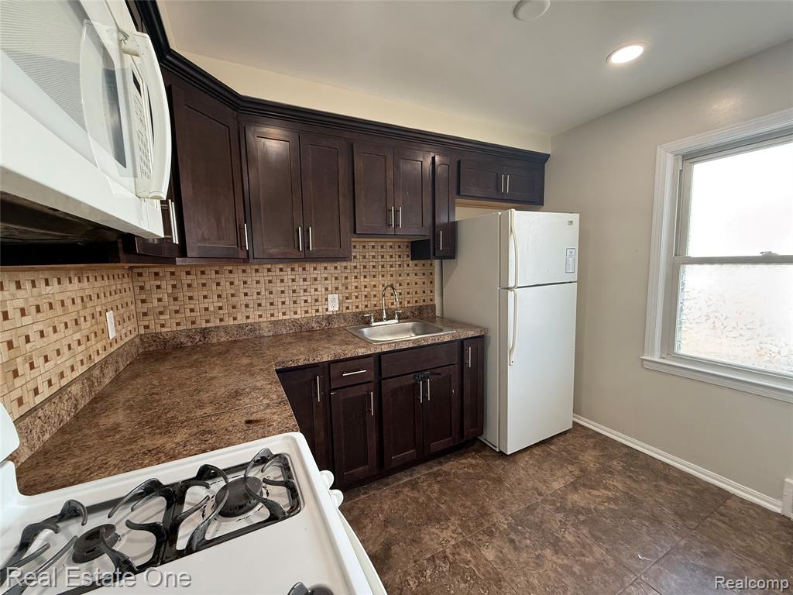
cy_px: 298
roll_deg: +1.9
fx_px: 321
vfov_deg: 85.7
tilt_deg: -5.8
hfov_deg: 102.1
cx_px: 396
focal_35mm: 14
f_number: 2.2
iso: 200
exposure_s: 1/120
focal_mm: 2.22
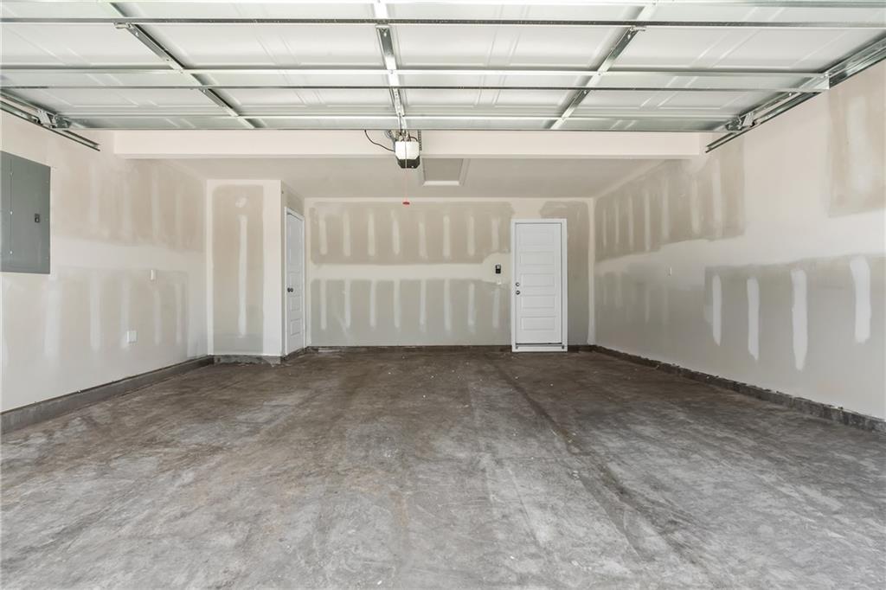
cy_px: 295
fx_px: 394
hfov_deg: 96.8
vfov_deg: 73.7
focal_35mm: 16
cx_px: 443
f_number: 16
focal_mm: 16
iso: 200
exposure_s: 1/2.5
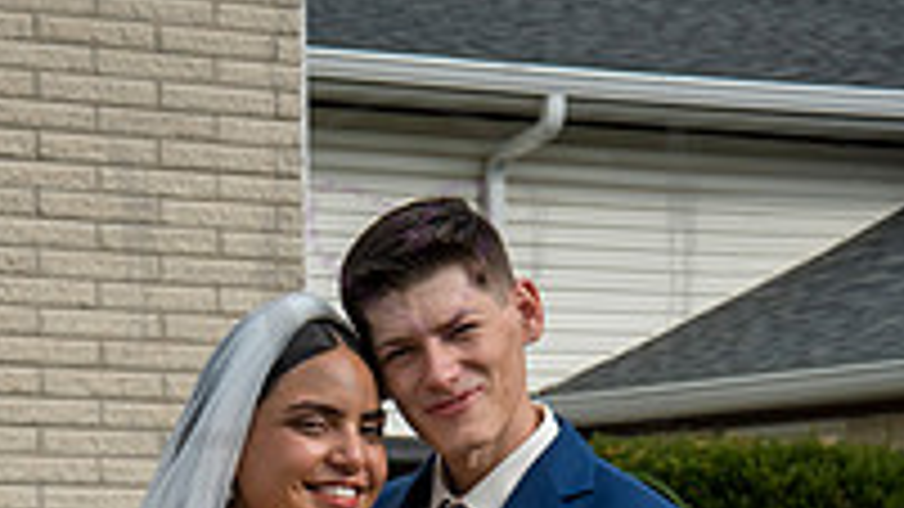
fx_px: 5201
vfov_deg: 5.5
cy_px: 770
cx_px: 428
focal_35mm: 217
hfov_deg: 9.9
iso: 400
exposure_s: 1/640
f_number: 10
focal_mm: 68
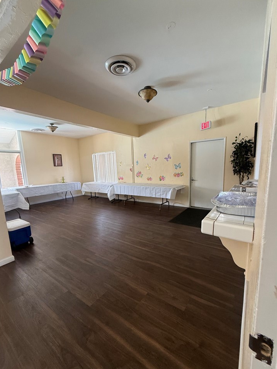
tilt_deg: -8.5
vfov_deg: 98.1
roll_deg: +1.6
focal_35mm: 15
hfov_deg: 81.7
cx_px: 139
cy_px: 193
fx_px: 160
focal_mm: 2.22
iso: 250
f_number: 2.2
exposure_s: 1/99
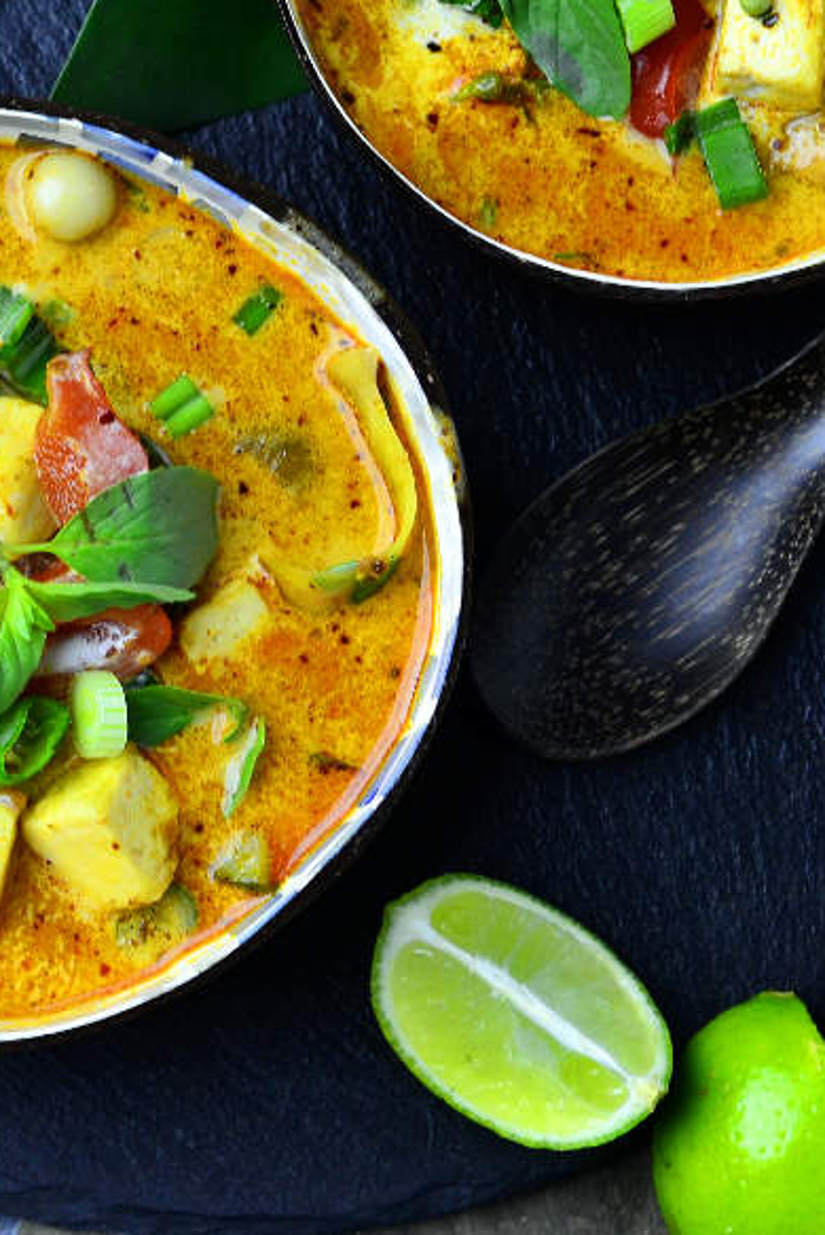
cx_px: 140
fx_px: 5287
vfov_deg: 13.3
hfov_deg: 8.9
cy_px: 571
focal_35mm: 154
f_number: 5
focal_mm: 50
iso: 450
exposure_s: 1/50
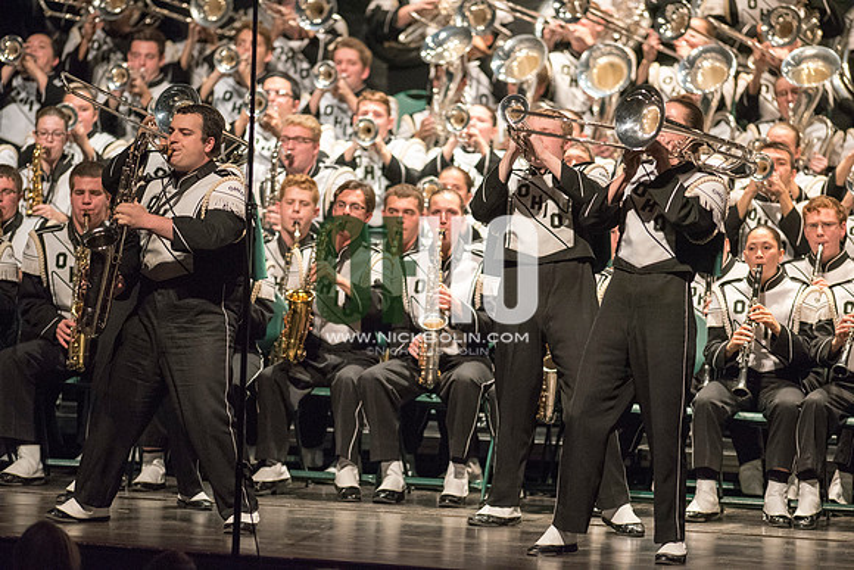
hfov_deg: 6.9
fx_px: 7118
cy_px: 285
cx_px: 427
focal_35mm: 300
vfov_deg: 4.6
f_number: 2.8
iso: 4000
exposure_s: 1/500
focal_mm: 300
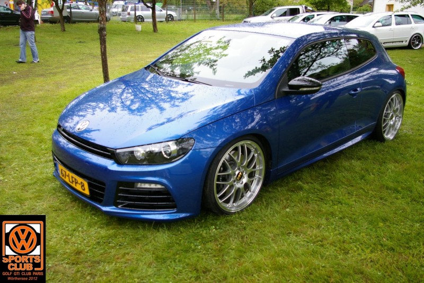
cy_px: 142
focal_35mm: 34
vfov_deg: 38.3
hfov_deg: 55.1
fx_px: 406
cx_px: 212
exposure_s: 1/90
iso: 200
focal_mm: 23
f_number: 4.5
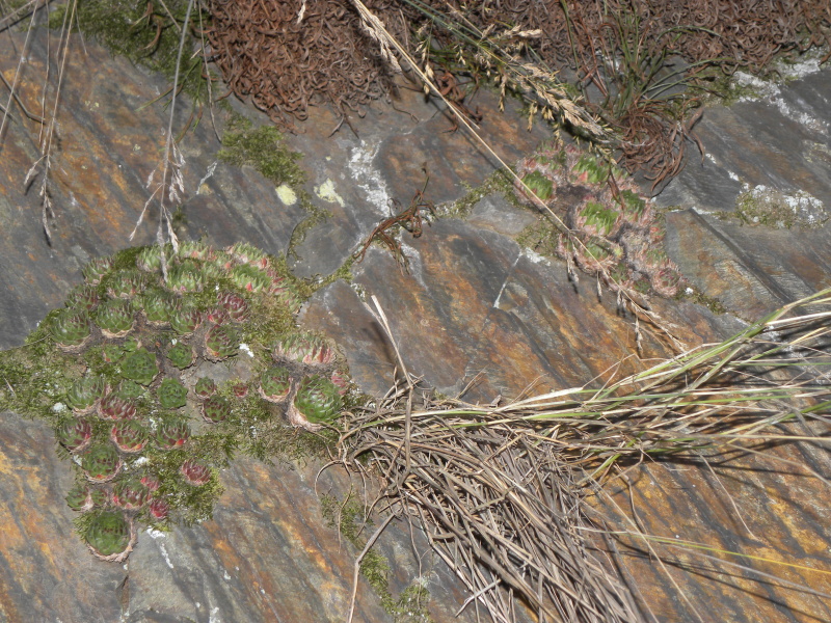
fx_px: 2041
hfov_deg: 23.0
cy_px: 312
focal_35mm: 85
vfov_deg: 17.4
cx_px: 416
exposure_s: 1/20
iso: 64
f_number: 4
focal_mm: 15.1
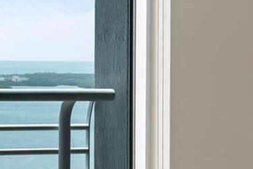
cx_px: -153
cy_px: 60
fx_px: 1055
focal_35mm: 150
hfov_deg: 12.8
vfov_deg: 9.2
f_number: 13
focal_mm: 35
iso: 250
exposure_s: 1/8
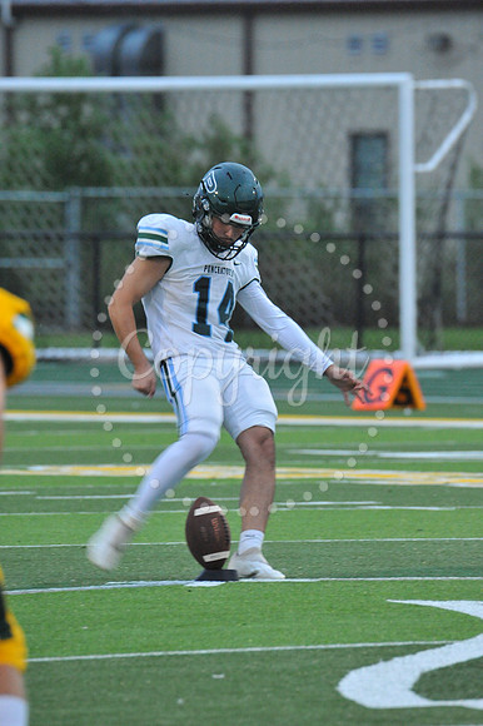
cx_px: 242
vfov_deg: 3.4
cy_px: 363
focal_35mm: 600
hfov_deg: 2.3
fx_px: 12088
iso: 6400
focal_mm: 600
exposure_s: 1/200
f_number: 11
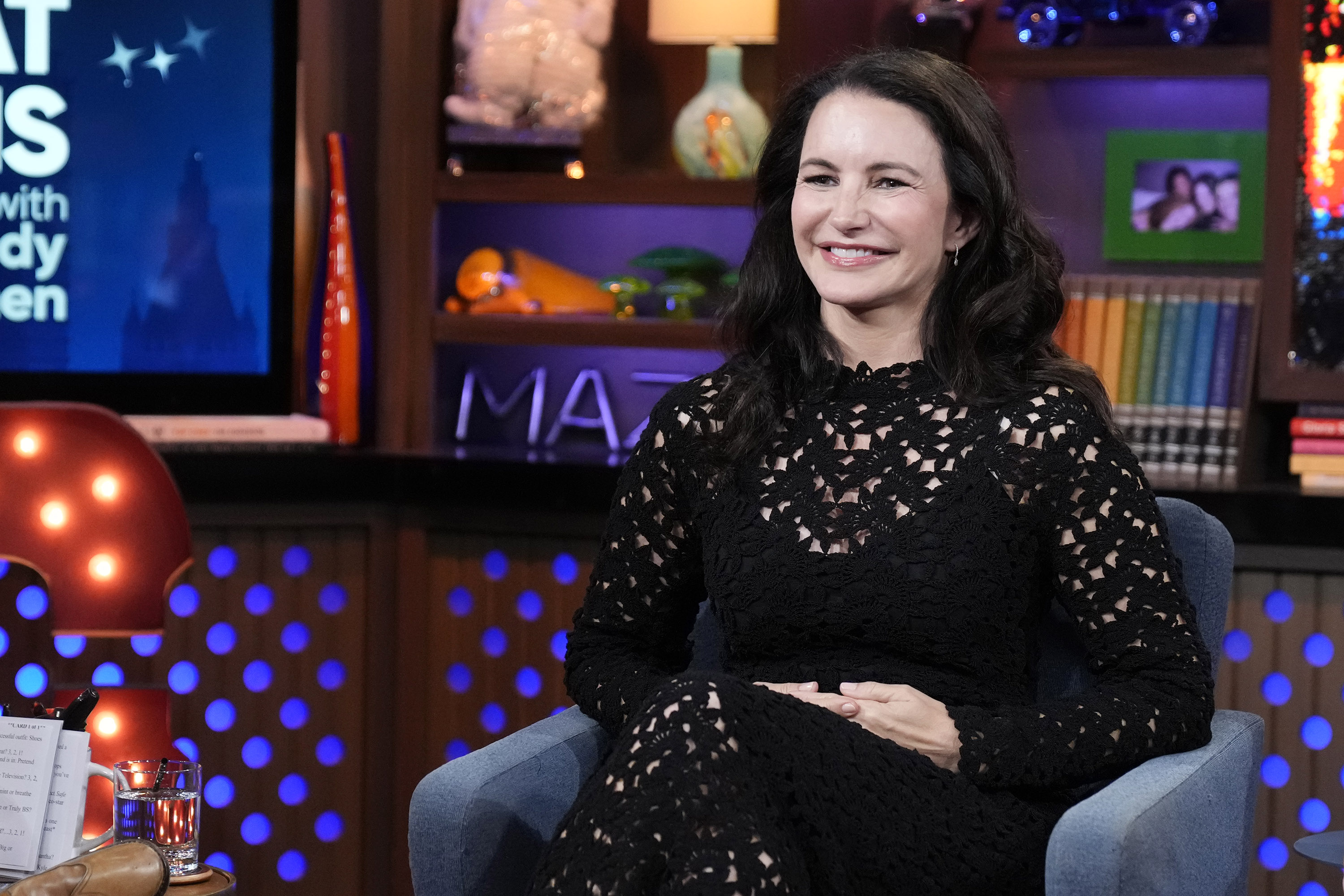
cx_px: 672
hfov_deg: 19.5
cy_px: 448
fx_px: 3920
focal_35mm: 105
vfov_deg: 13.0
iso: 3200
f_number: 2.8
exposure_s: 1/160
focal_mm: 70
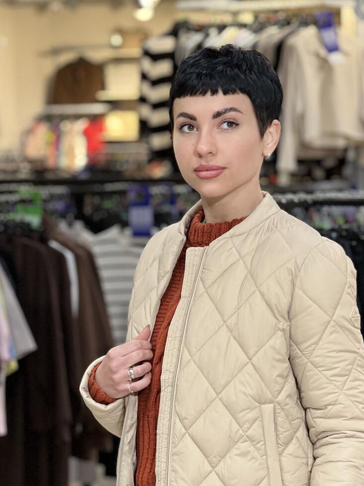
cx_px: 232
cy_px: 315
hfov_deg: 14.1
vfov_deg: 18.7
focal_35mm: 105
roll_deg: +0.9
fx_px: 1473
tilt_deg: -3.9
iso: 125
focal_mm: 9
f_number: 2.8
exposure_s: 1/33
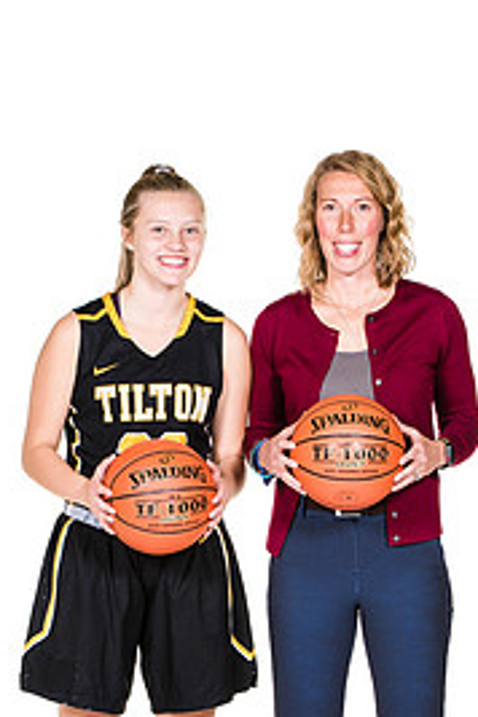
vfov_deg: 9.9
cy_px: 537
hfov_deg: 6.6
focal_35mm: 207
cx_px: 282
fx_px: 4122
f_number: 6.3
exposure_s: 1/160
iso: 200
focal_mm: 82
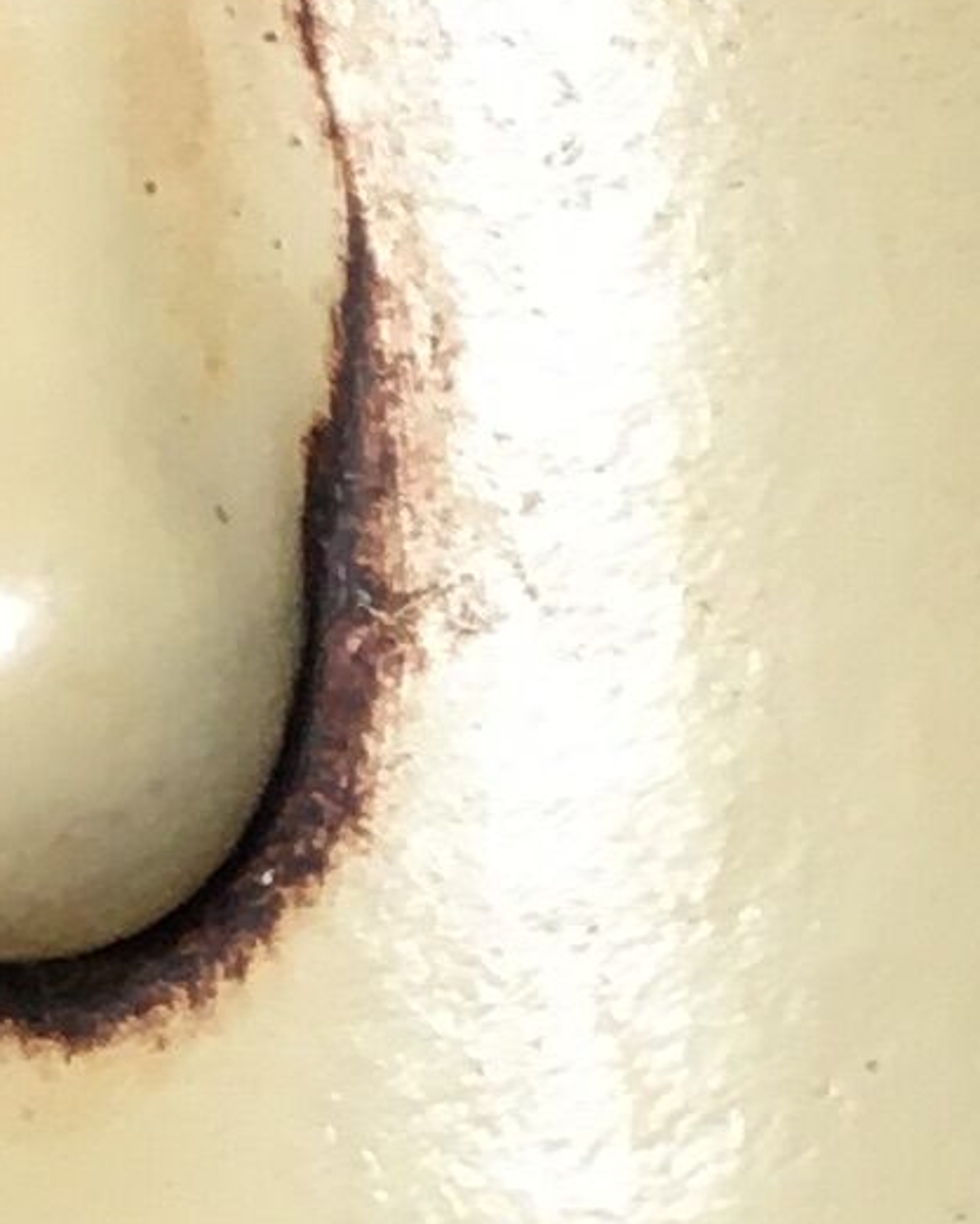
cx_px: 745
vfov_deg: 8.7
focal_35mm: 219
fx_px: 7938
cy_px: 1621
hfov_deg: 7.1
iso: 100
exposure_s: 1/33
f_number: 2.2
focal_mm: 4.15
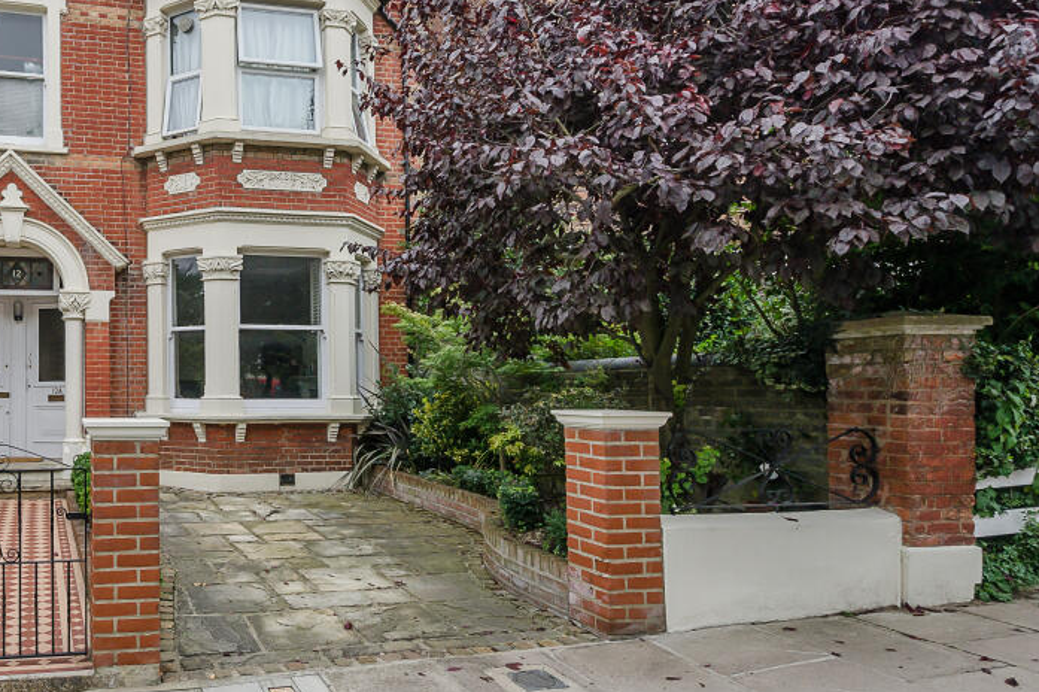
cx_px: 301
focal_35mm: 22
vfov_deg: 55.0
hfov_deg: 74.7
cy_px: 191
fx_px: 635
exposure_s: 1/200
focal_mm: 10
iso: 250
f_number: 7.1
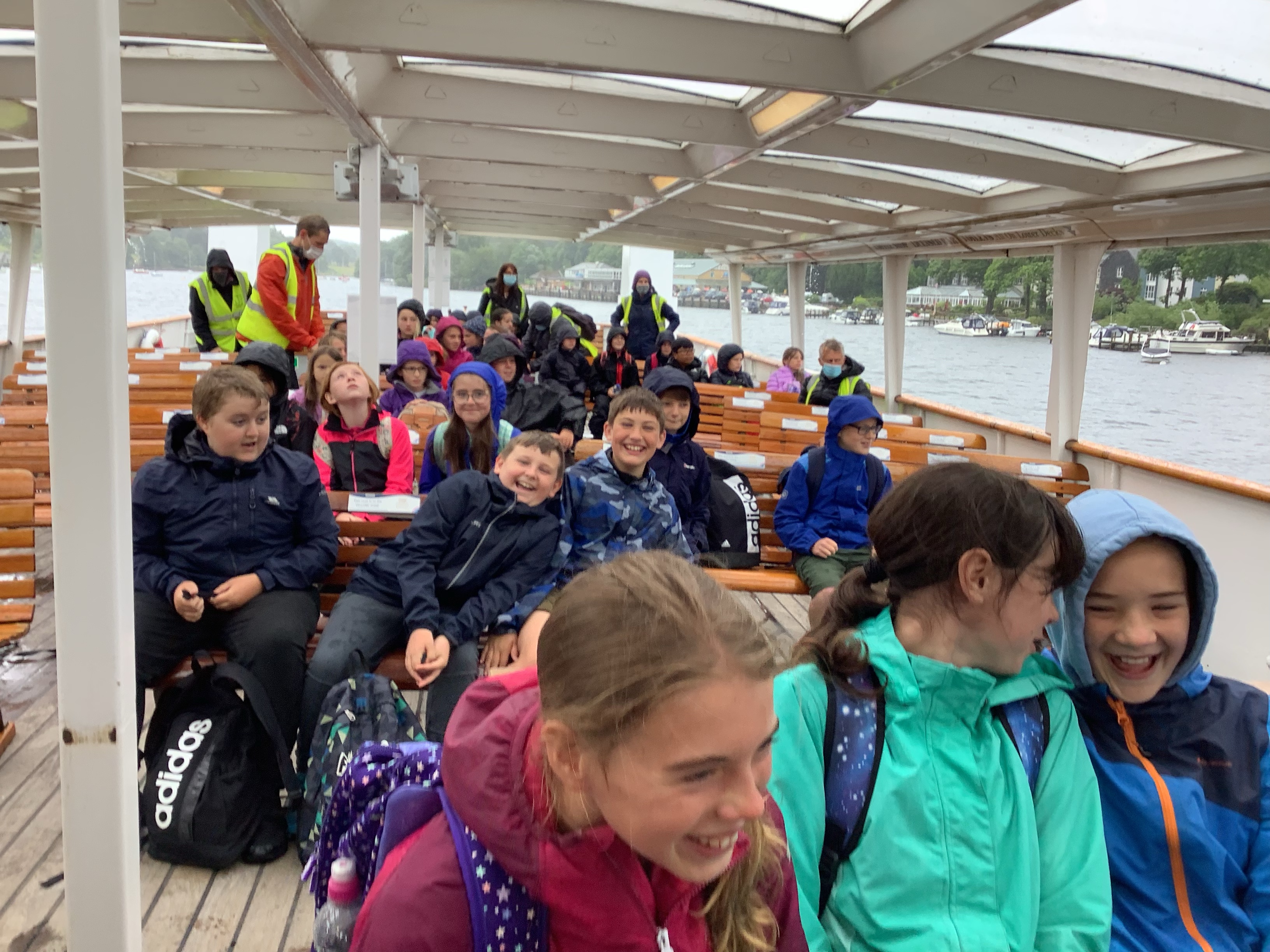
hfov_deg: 58.4
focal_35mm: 31
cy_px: 476
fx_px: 1137
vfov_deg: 45.4
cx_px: 635
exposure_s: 1/120
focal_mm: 3.3
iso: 64
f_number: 2.4
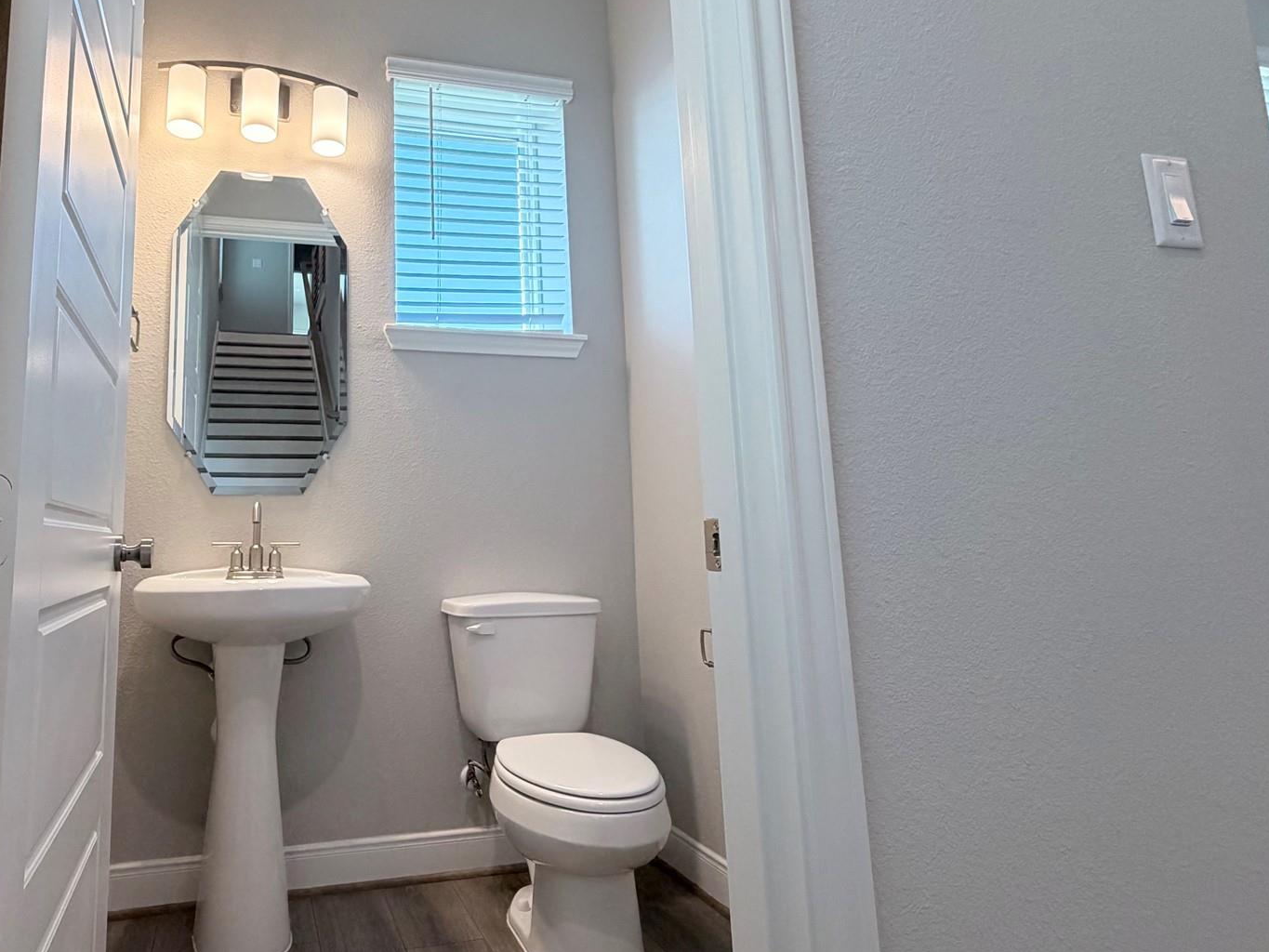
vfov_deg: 63.3
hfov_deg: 76.5
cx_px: 424
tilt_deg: +7.8
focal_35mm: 21
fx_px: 770
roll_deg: +0.4
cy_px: 435
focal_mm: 2.22
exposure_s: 1/120
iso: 200
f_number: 2.2
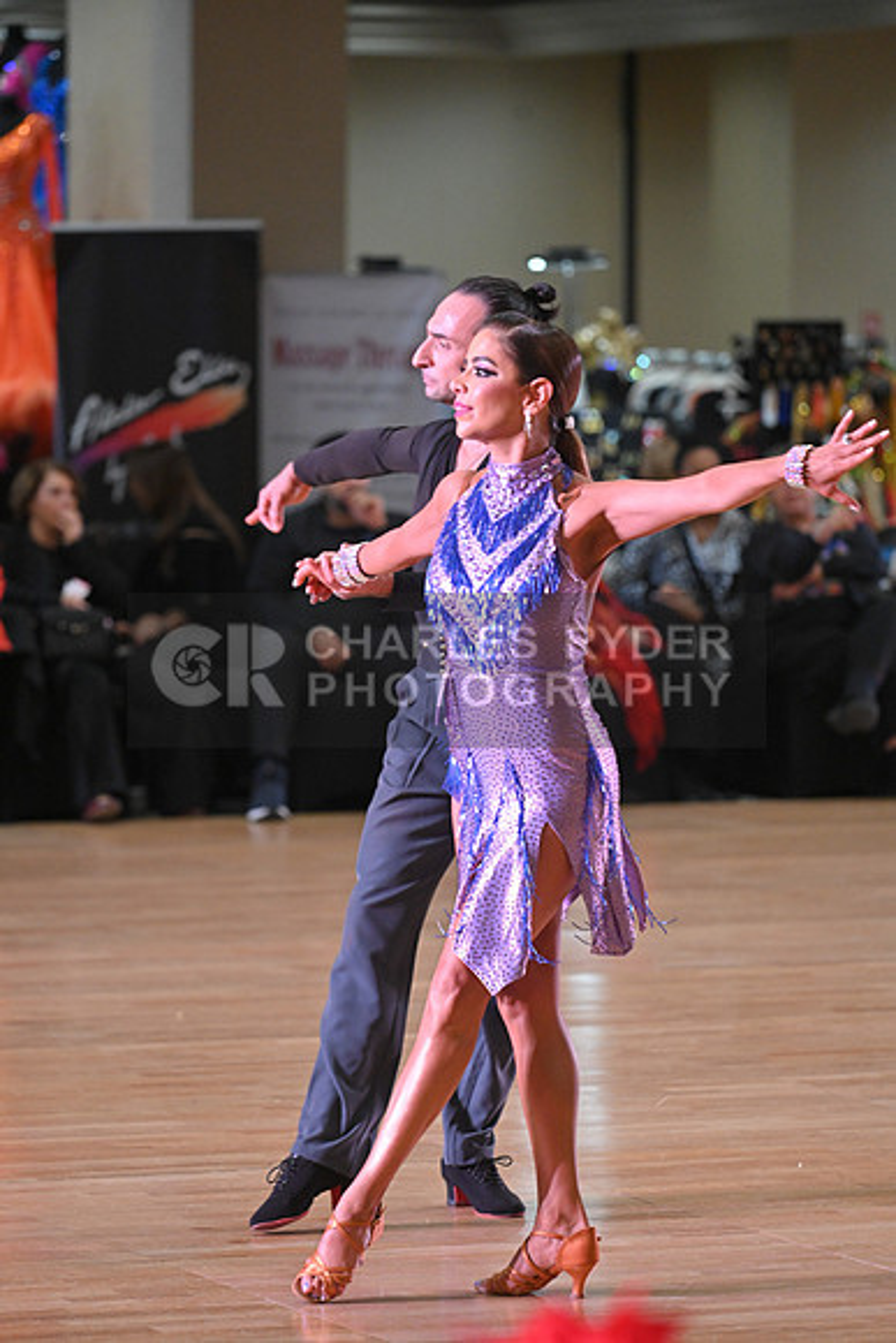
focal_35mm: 175
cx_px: 448
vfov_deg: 11.7
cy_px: 672
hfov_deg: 7.9
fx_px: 6529
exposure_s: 1/400
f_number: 5
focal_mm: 175
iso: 3200
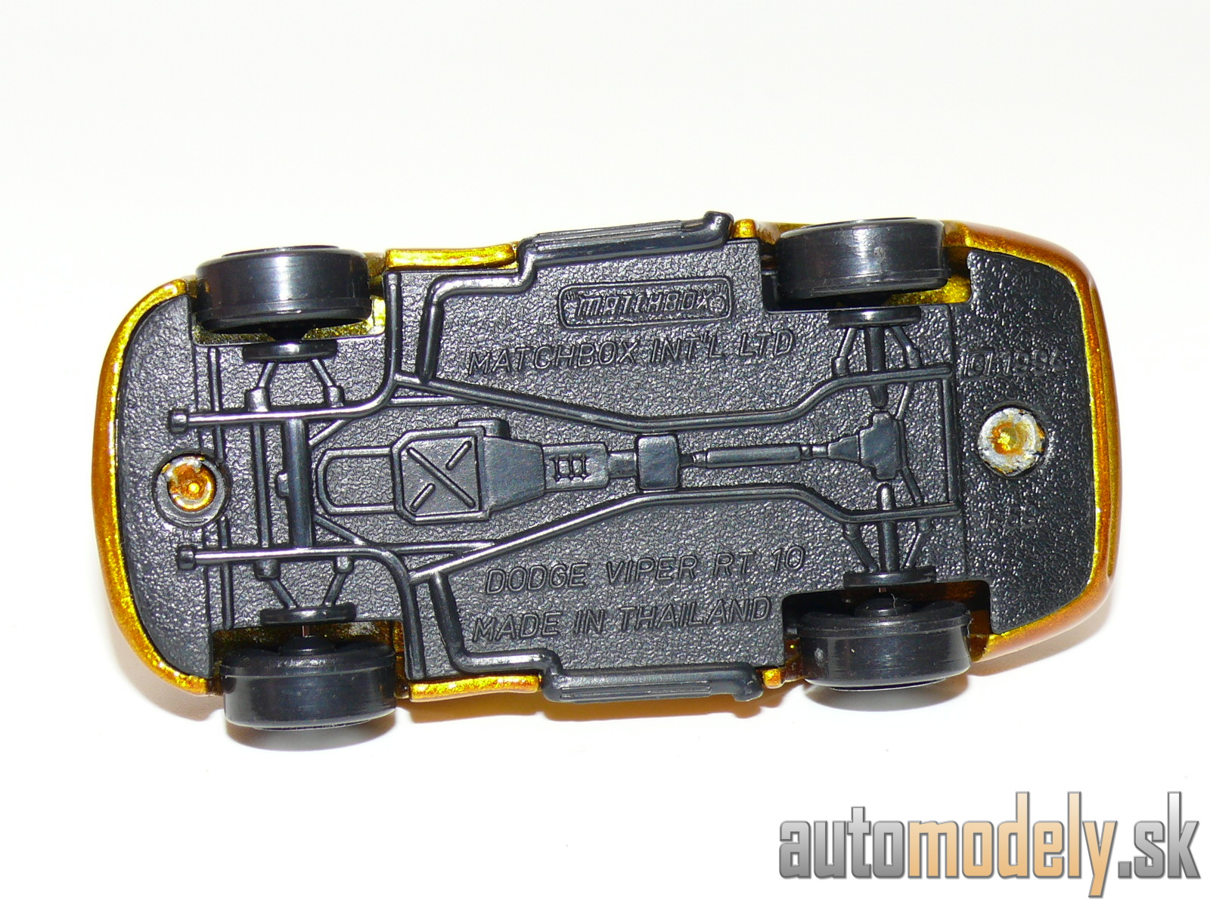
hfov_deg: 19.3
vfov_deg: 14.5
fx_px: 3565
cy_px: 454
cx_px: 605
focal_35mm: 102
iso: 100
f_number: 4
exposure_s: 1/30
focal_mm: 13.3
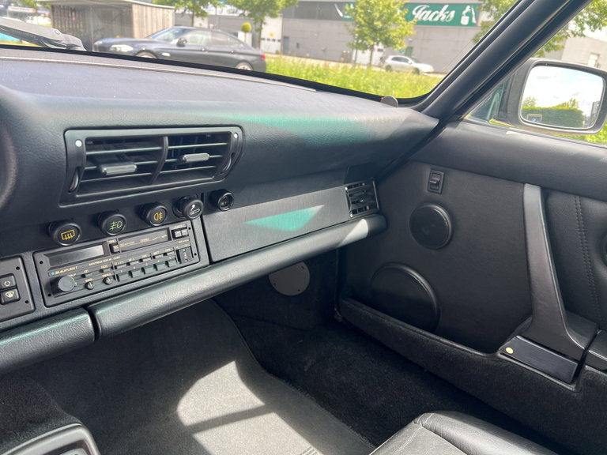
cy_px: 228
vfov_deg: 53.1
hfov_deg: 67.3
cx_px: 304
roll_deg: -4.7
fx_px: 456
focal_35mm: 26
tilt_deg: -21.0
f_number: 1.5
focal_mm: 5.7
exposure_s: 1/274
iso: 40
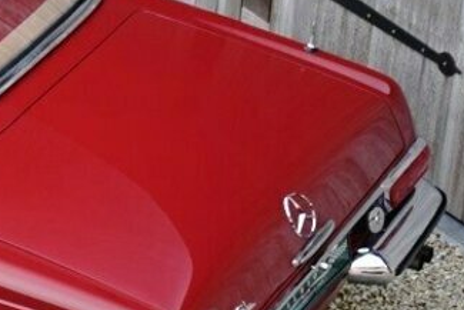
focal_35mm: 194
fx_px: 2499
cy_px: 96
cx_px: -330
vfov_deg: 7.1
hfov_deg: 10.1
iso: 200
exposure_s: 1/160
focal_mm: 35
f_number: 4.2
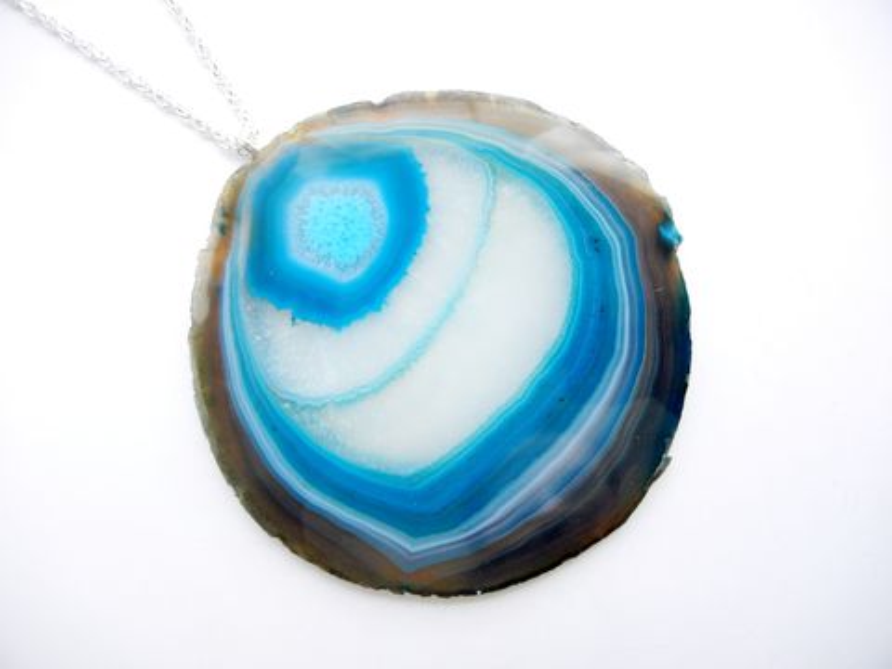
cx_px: 446
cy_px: 334
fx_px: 773
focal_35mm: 30
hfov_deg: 60.0
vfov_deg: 46.8
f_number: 3.5
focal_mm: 5.4
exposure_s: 1/21.6
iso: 400
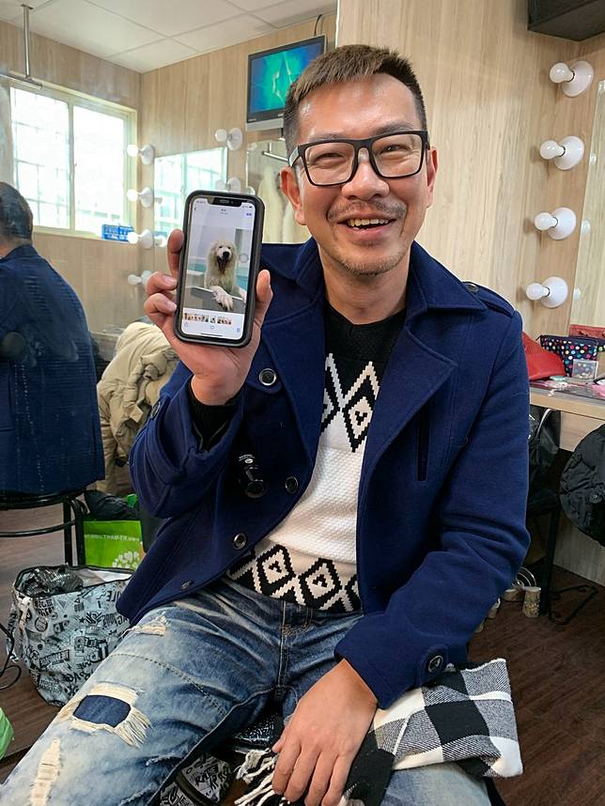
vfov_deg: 67.3
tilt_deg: -8.2
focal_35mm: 26
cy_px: 403
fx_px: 606
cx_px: 302
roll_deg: -2.7
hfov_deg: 53.1
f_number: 1.8
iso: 125
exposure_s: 1/60
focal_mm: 4.25
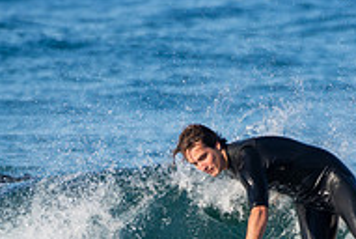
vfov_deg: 0.6
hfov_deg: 0.9
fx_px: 22512
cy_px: 277
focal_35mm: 2273
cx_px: 324
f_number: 5.6
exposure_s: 1/1250
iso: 280
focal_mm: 500
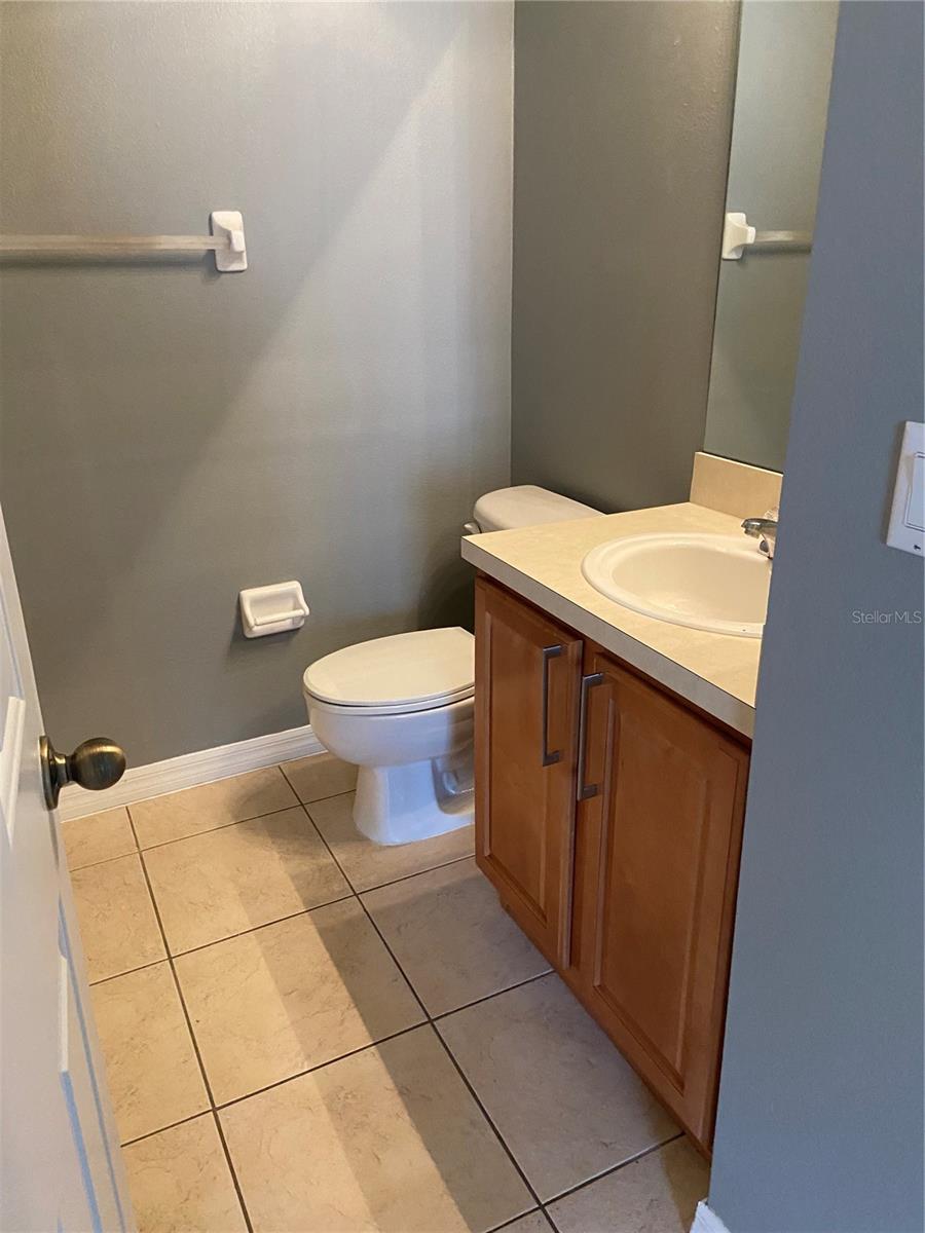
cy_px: 616
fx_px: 926
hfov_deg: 53.1
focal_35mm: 26
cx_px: 462
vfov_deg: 67.3
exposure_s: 1/60
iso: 400
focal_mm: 4.25
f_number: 1.8
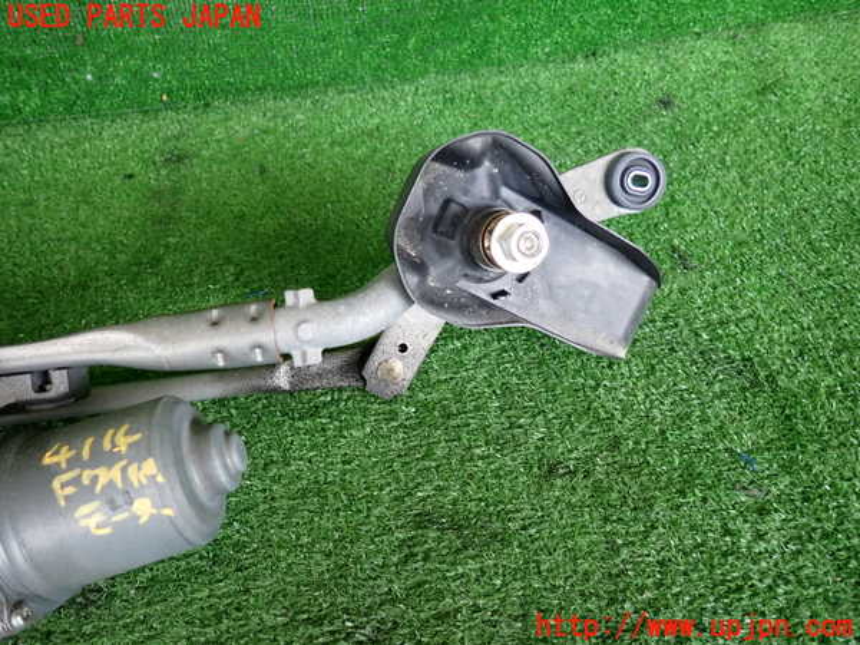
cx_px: 430
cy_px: 322
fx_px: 621
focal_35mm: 25
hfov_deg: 69.4
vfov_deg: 54.9
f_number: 2
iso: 200
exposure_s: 1/125
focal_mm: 4.5
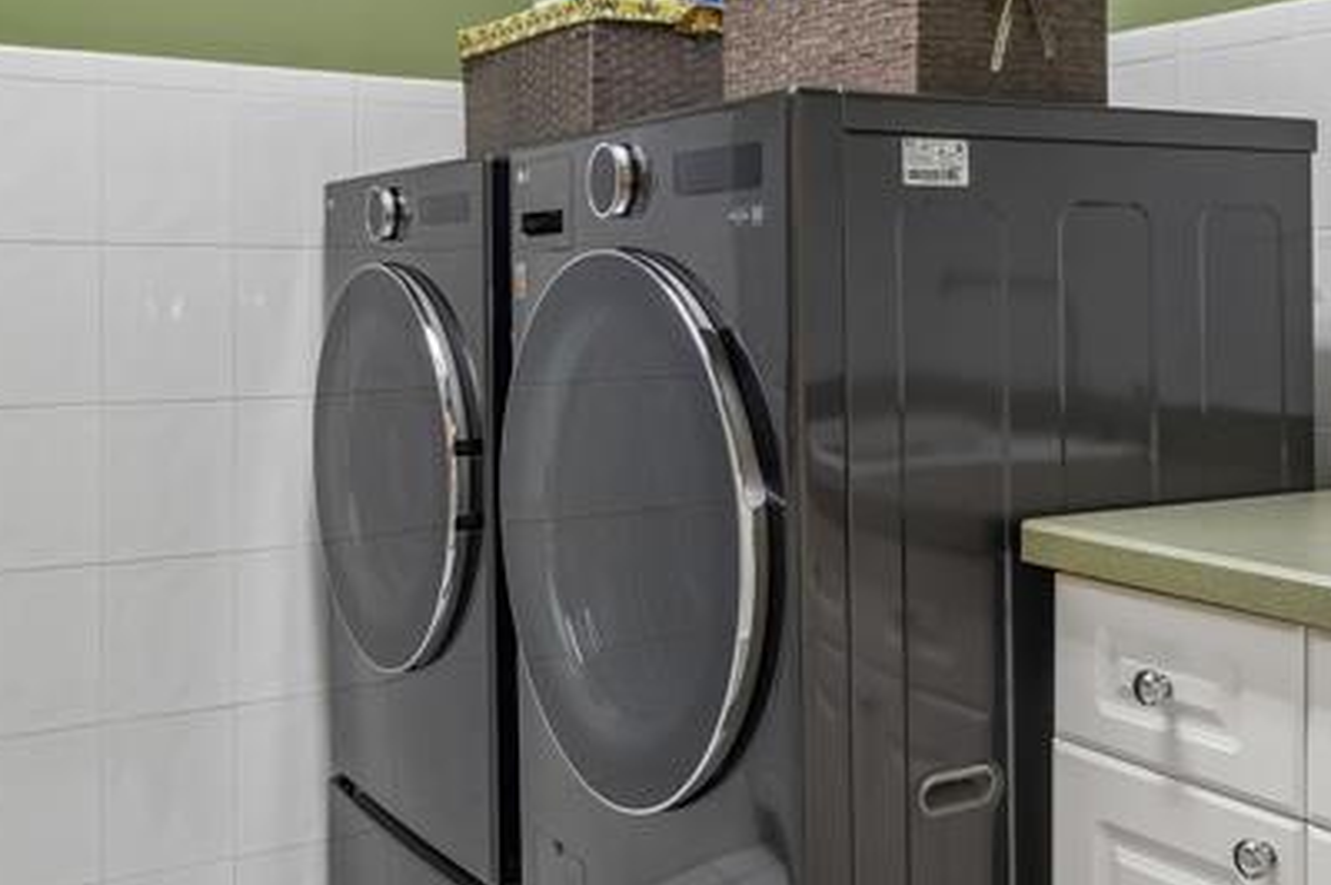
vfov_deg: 32.5
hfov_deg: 47.0
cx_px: 829
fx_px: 1515
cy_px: 349
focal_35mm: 41
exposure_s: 1/5
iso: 400
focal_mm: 16
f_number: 8
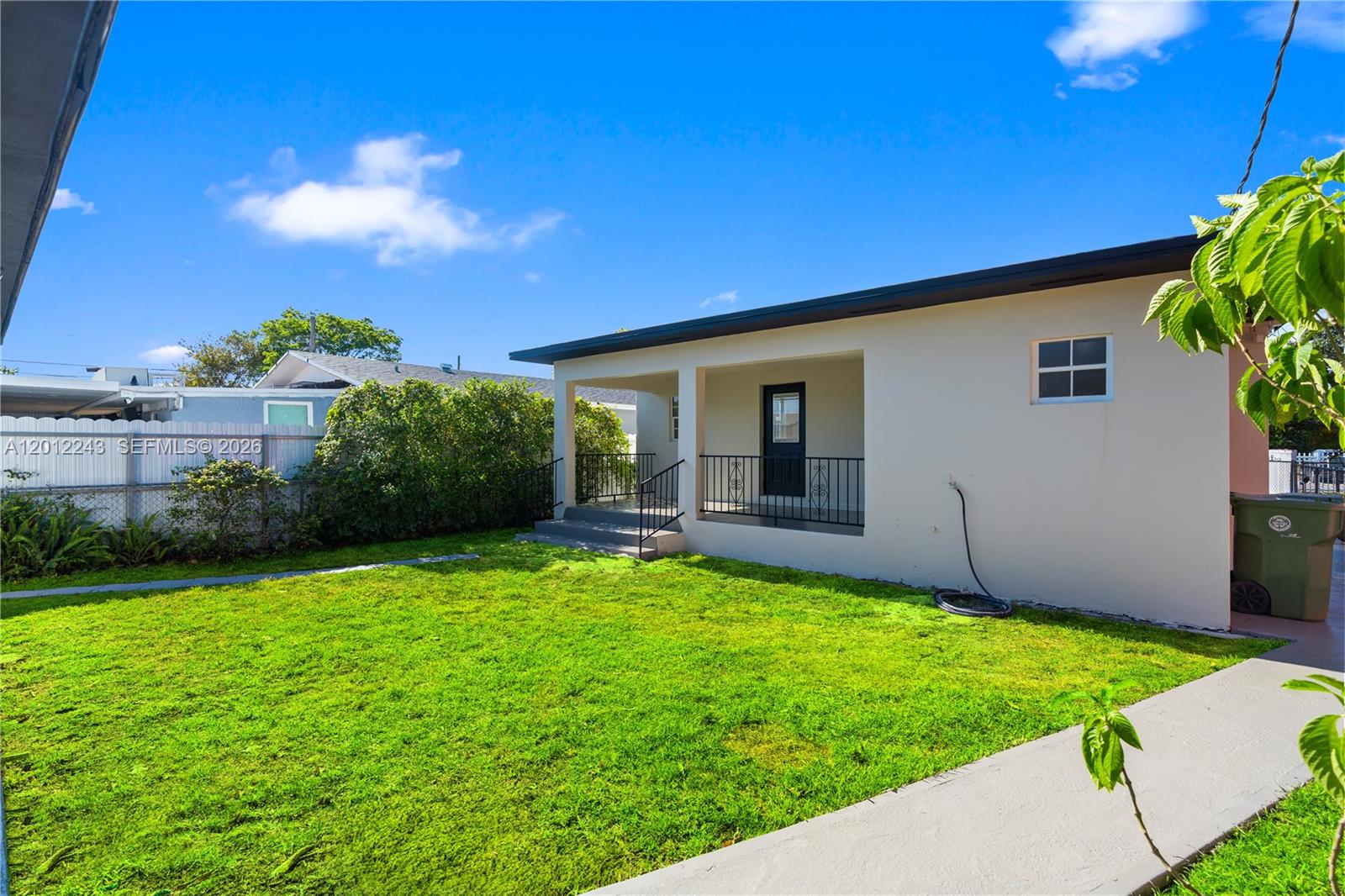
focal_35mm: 16
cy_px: 448
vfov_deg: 73.7
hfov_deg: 96.7
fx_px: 598
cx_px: 672
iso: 100
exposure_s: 1/50
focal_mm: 16
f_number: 5
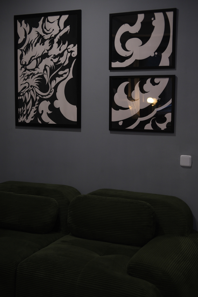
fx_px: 437
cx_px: 99
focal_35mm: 53
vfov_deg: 37.5
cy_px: 148
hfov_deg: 25.5
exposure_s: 1/105
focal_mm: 35
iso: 640
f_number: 2
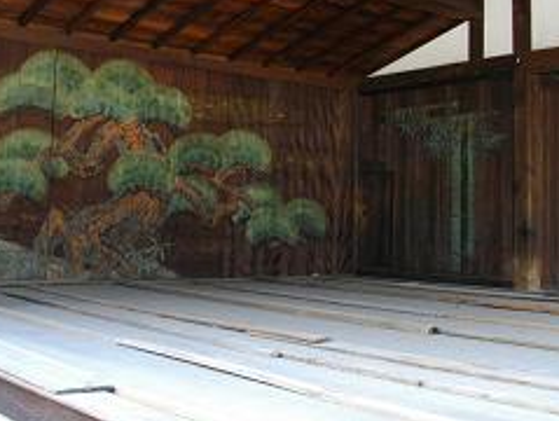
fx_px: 841
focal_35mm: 52
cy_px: 129
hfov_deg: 36.8
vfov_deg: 27.9
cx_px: 294
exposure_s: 1/100
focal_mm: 5.7
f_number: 2.9
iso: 200
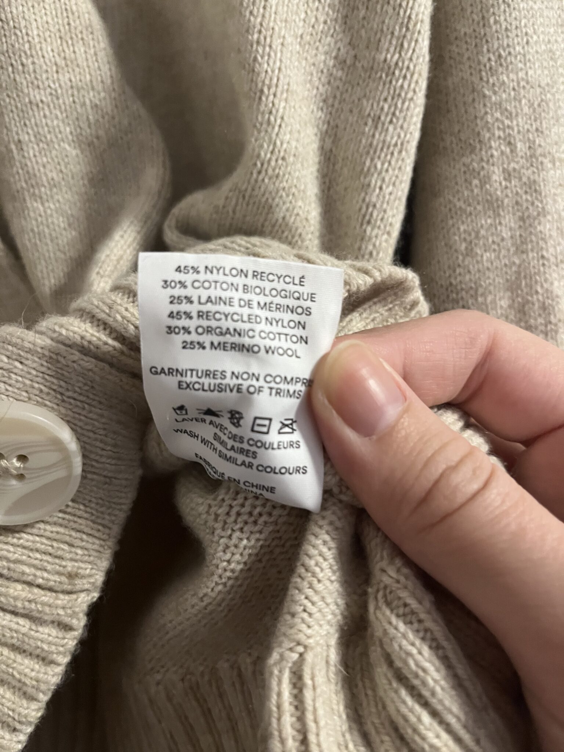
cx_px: 282
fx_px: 565
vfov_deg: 67.3
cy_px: 376
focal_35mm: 26
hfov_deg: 53.1
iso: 500
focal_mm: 5.1
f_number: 1.6
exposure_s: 1/40
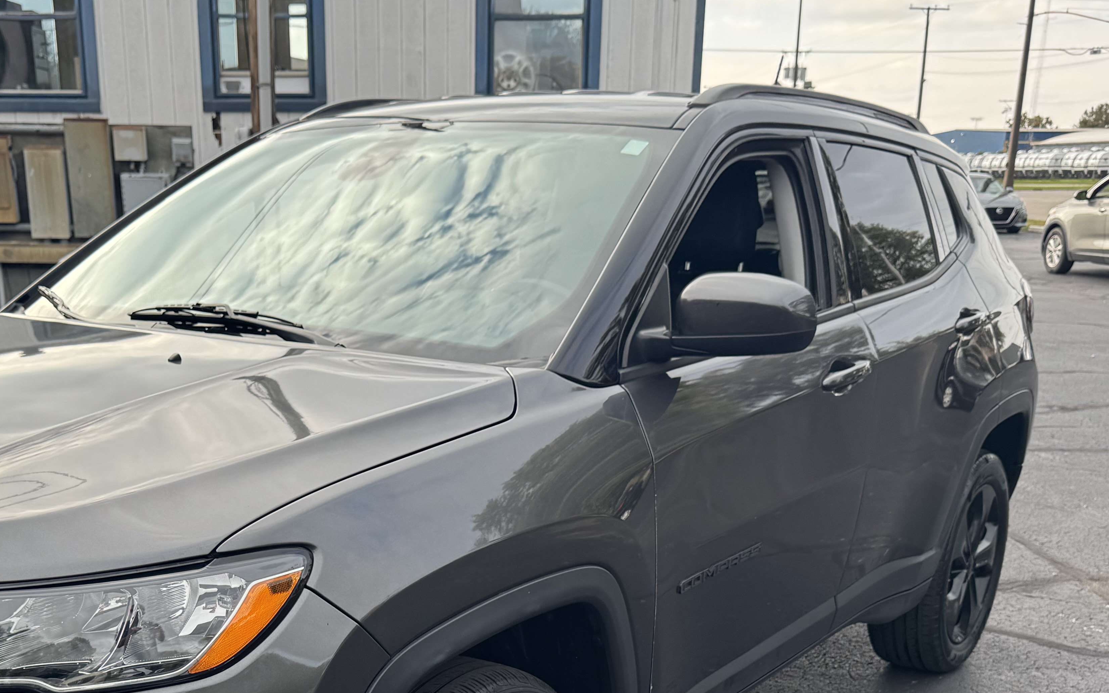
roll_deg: -1.0
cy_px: 680
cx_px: 424
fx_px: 1330
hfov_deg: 44.9
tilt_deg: -18.9
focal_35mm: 44
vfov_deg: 27.6
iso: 80
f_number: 1.78
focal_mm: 6.76
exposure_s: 1/747
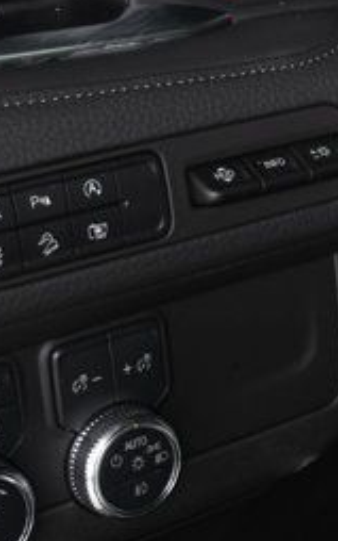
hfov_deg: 9.9
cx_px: 685
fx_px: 1811
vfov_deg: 16.7
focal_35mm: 123
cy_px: 32
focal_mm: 20
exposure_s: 1/160
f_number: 3.5
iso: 100
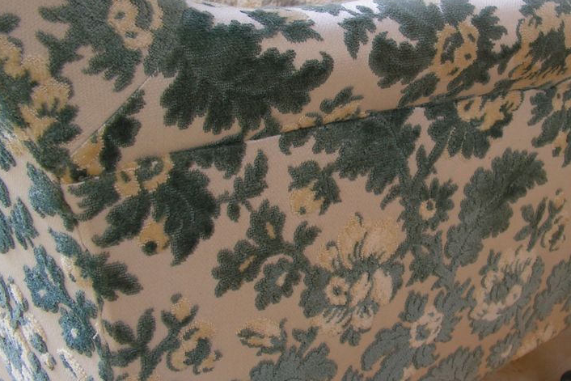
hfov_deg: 37.1
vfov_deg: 25.5
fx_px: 841
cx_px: 387
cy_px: 180
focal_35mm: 53
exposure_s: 1/60
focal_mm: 6
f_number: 3.2
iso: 64
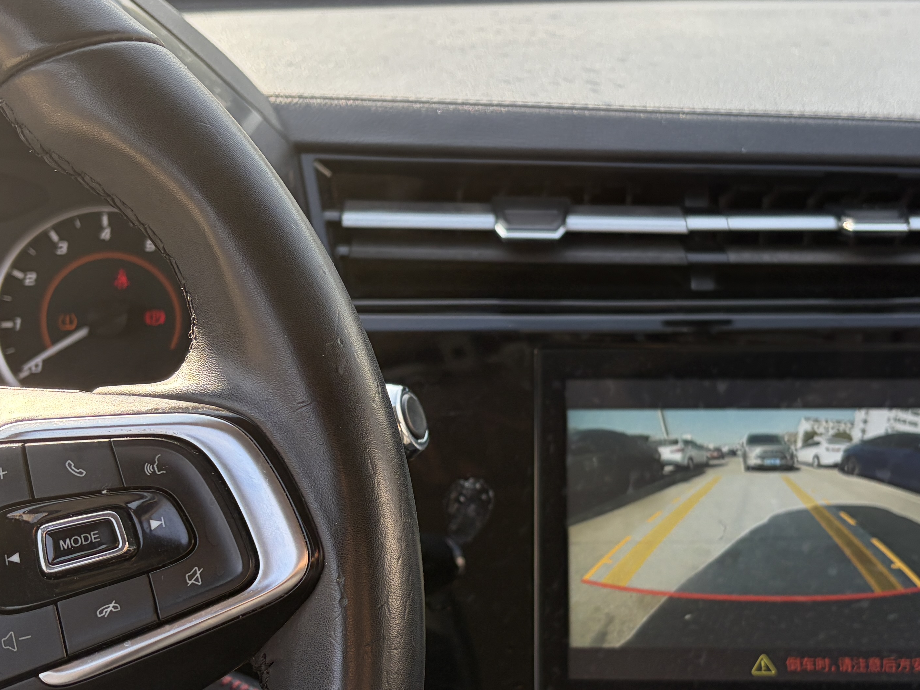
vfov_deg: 27.5
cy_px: 396
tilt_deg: -23.2
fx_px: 1409
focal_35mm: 53
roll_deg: +1.2
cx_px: 505
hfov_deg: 36.1
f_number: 1.6
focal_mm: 5.96
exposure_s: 1/438
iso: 64
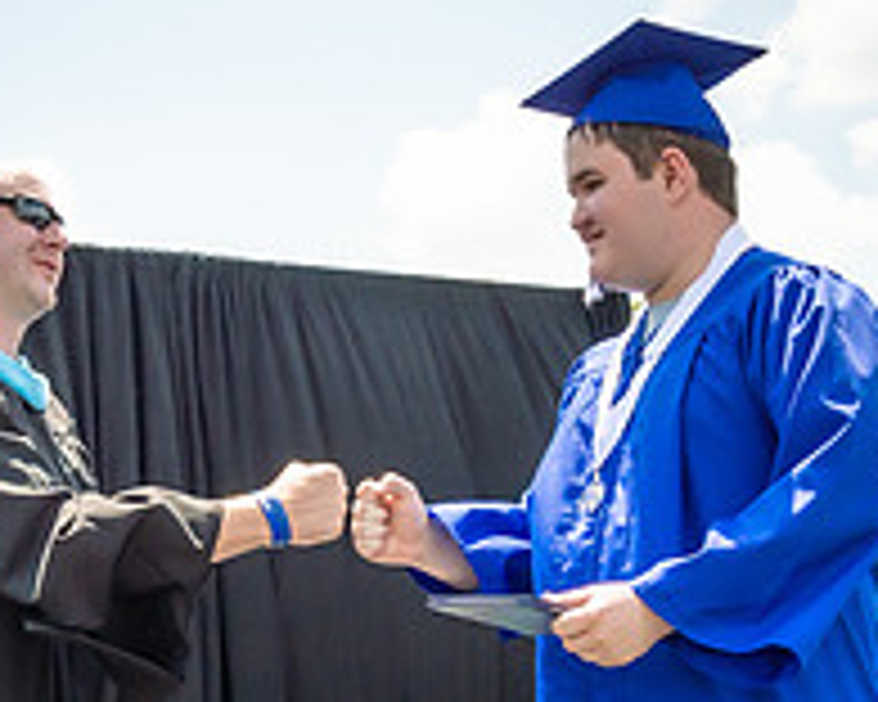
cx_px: 320
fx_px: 2547
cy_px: 931
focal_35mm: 98
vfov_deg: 15.0
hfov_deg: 19.5
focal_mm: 17
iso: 200
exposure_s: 1/800
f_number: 7.1
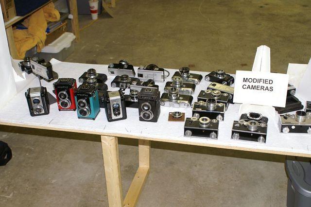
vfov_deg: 29.8
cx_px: 156
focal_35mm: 45
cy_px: 104
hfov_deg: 43.6
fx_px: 389
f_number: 5
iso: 400
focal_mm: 30
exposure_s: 1/60
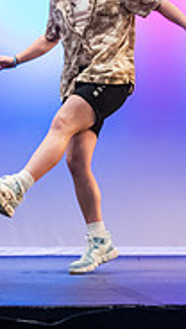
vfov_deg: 22.8
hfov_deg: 13.6
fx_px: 778
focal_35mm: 89
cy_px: -12
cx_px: 95
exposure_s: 1/320
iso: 4000
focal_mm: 27
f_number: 3.2
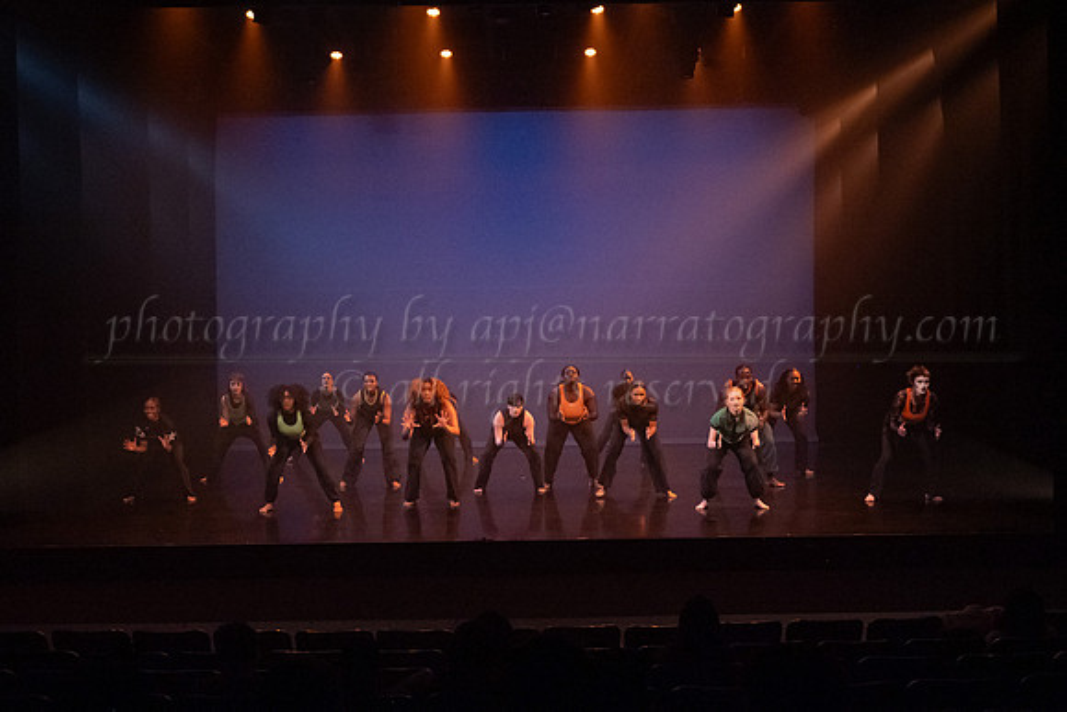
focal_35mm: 46
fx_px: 1357
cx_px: 547
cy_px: 397
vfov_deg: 29.4
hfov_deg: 42.9
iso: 4000
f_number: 3.5
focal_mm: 37
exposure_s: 1/320
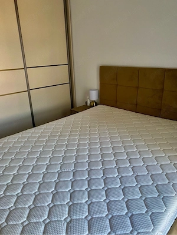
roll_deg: +3.0
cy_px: 118
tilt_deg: -20.1
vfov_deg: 67.3
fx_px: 177
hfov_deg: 53.1
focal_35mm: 26
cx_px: 88
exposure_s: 1/87
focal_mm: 4.25
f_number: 1.8
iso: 125
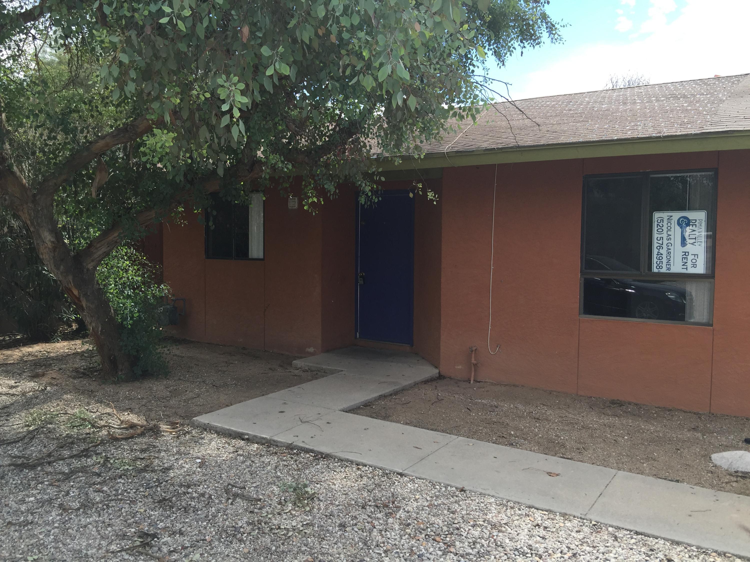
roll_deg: +0.6
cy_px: 281
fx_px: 628
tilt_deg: -1.3
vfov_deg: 48.2
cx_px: 375
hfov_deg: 61.7
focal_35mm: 29
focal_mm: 4.15
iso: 32
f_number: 2.2
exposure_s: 1/824
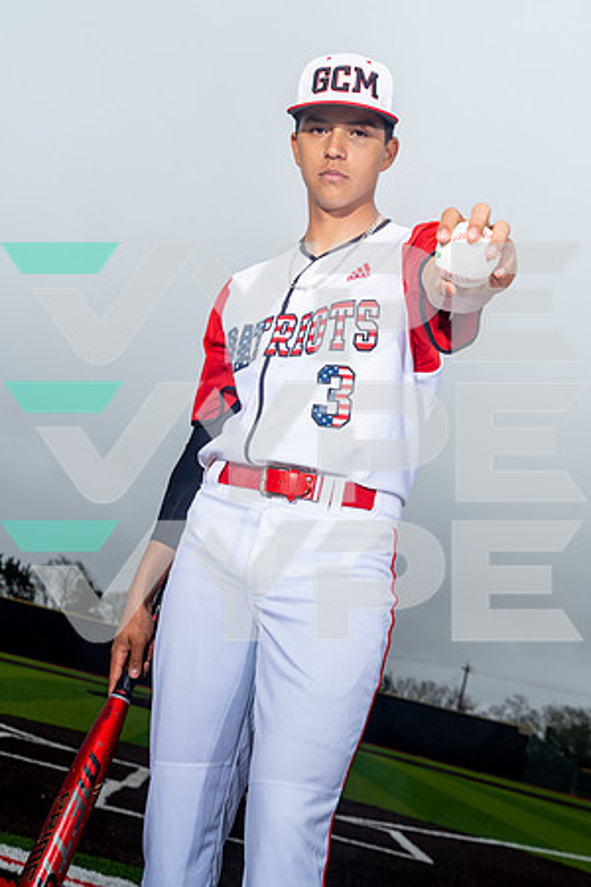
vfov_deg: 38.9
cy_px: 444
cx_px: 296
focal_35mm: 51
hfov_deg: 26.5
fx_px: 1256
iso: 320
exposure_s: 1/125
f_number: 8
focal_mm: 51
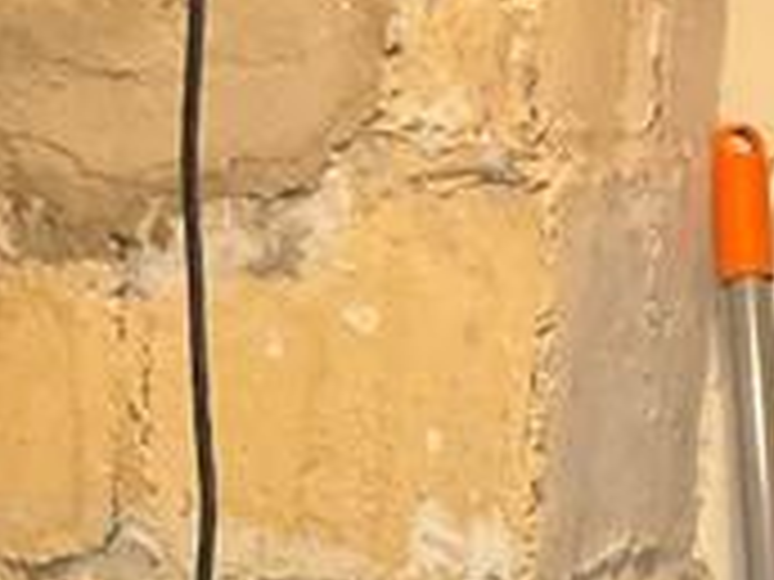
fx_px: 3868
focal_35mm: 173
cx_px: 32
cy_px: 877
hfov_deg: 11.3
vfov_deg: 8.4
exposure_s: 1/60
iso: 250
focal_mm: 3
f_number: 1.8
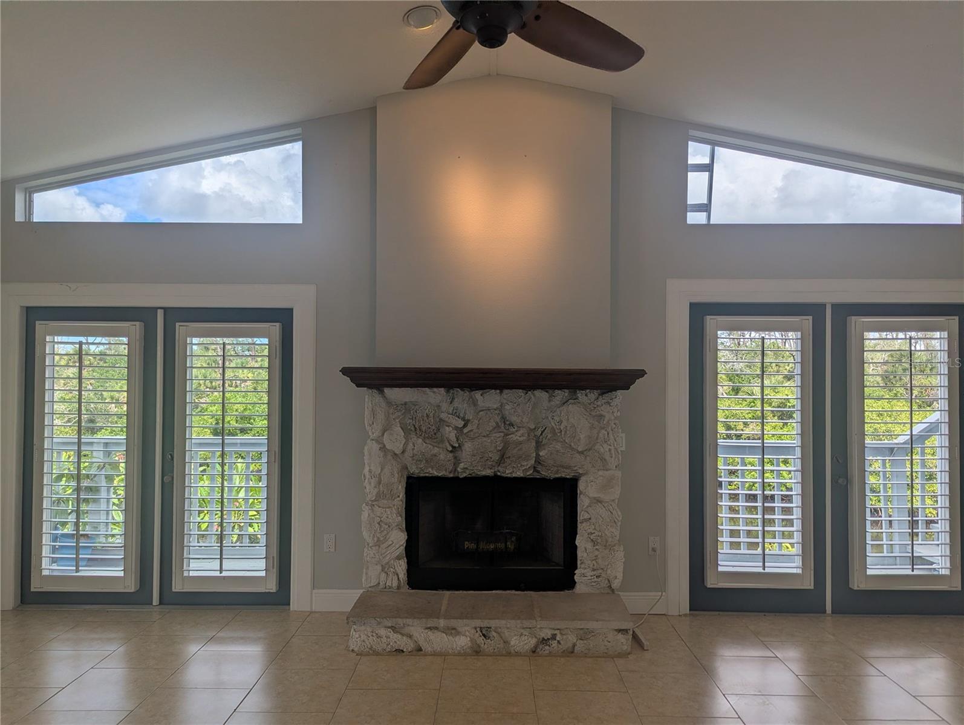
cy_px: 362
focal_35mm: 24
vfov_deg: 56.9
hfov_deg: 71.5
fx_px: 669
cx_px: 482
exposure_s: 1/1058
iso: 46
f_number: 1.85
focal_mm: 6.81
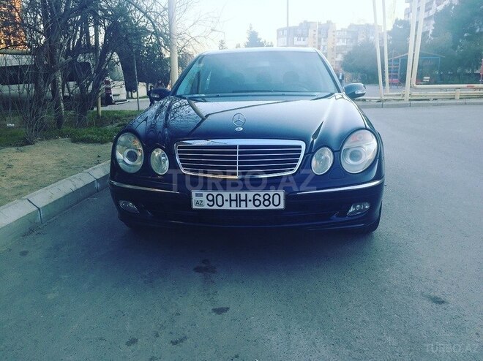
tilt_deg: -14.5
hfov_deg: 61.7
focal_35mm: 29
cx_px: 242
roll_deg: -0.2
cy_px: 180
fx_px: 404
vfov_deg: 48.2
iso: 32
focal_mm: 4.15
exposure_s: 1/253
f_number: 2.2
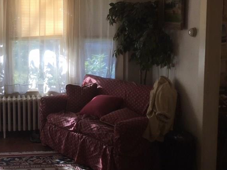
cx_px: 39
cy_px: 55
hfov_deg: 33.7
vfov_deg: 26.4
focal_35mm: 55
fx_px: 361
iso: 40
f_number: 2.4
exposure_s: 1/120
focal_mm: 3.3
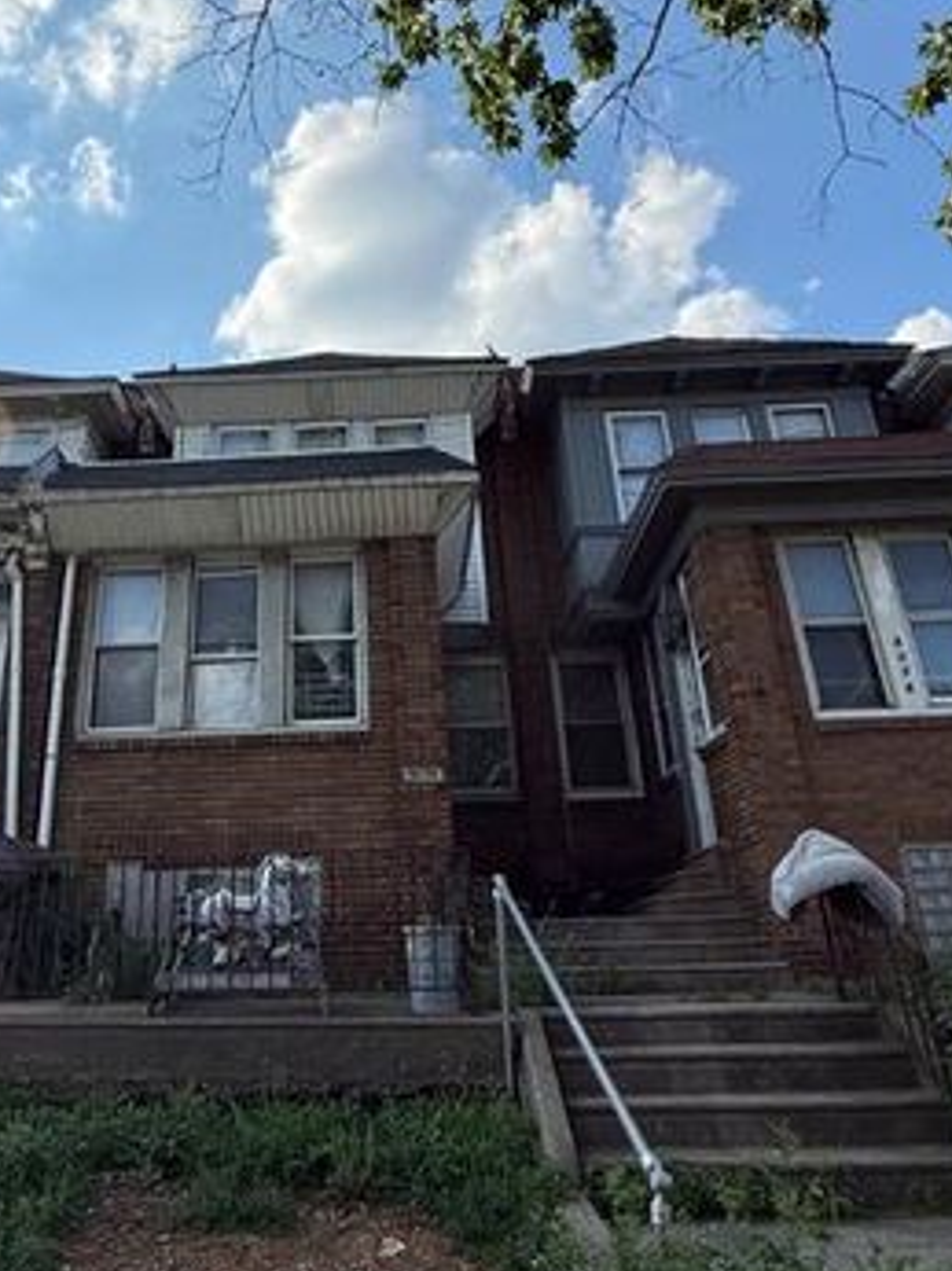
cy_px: 546
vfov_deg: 65.1
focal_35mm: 27
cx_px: 331
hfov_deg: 50.5
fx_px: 991
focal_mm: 2.22
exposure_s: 1/1698
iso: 50
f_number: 2.2
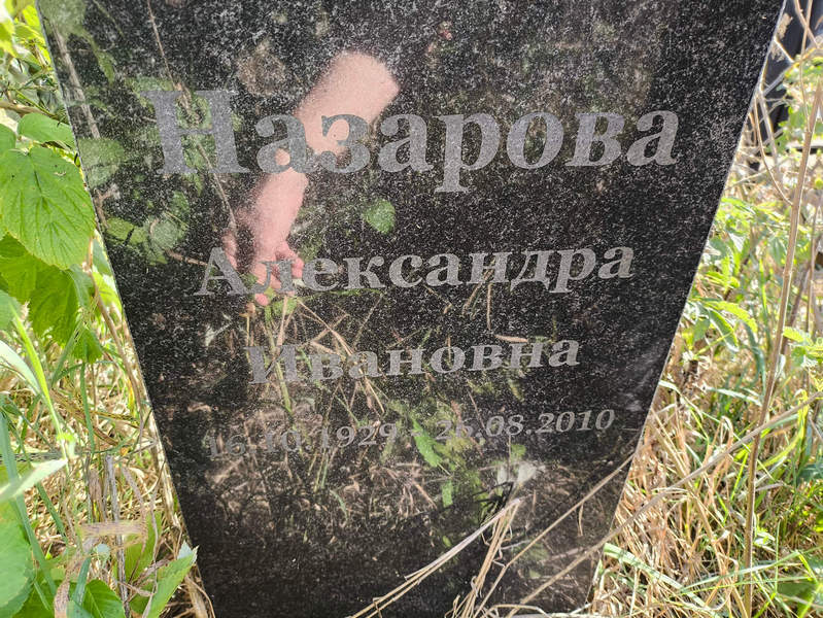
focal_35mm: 25
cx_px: 412
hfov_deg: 69.4
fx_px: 595
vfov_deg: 54.9
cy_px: 309
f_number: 1.7
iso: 50
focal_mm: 4.71
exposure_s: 1/123
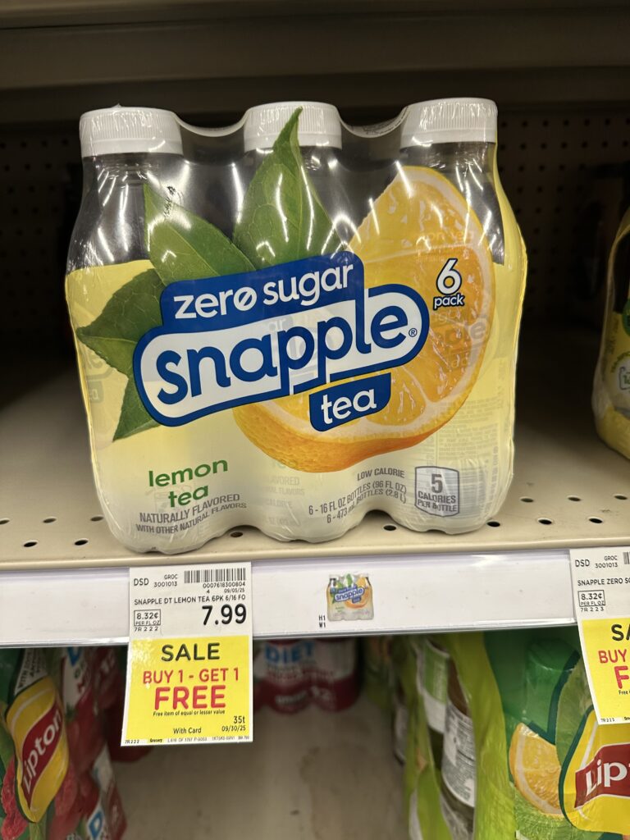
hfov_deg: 56.8
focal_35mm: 24
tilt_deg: -21.5
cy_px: 420
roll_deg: +2.5
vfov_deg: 71.6
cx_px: 315
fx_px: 582
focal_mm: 6.86
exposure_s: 1/70
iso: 250
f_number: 1.78
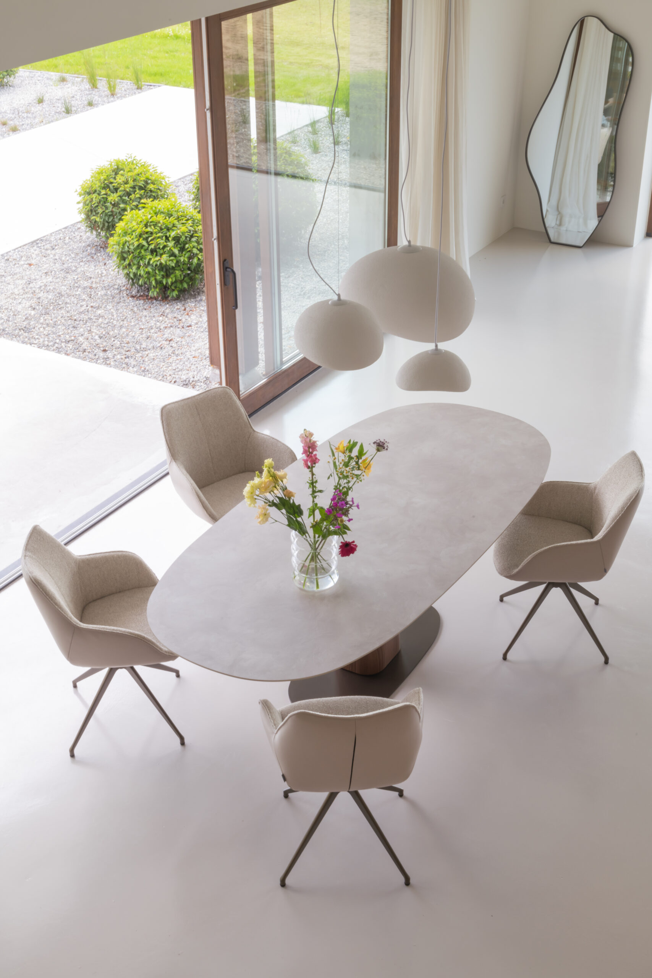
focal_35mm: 46
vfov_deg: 42.7
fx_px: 1249
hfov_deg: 29.2
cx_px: 326
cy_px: 489
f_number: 22
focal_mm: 46
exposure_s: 1/5
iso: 200
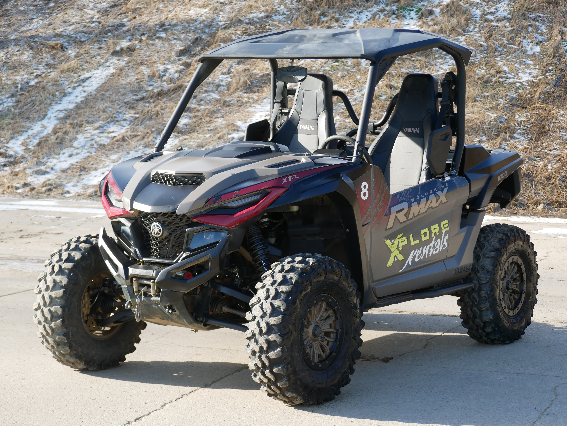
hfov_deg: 21.8
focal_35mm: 90
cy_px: 213
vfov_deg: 16.4
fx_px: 1475
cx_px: 284
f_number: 5
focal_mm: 45
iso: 200
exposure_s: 1/250
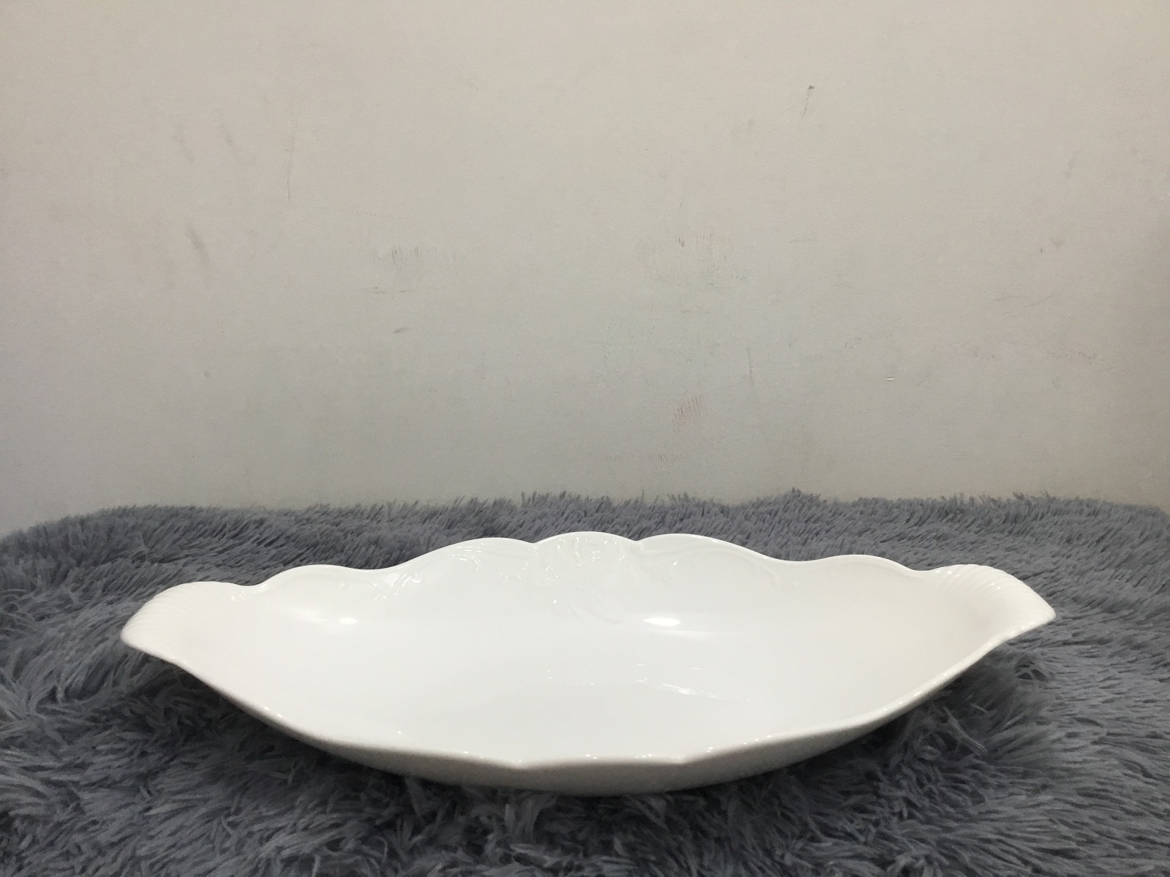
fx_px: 1048
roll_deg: -0.7
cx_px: 585
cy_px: 438
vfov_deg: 45.4
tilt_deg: -15.7
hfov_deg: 58.4
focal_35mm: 31
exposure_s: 1/33
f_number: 2.4
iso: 50
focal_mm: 3.3
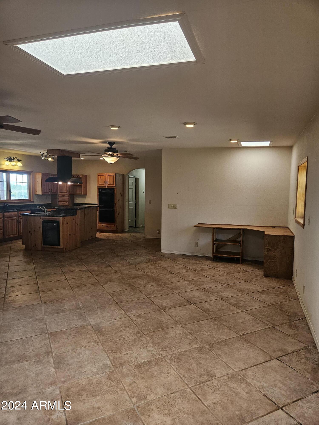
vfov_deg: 73.9
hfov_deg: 58.9
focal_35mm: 23
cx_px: 160
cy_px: 212
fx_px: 283
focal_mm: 5.4
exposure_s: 1/120
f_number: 1.8
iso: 160
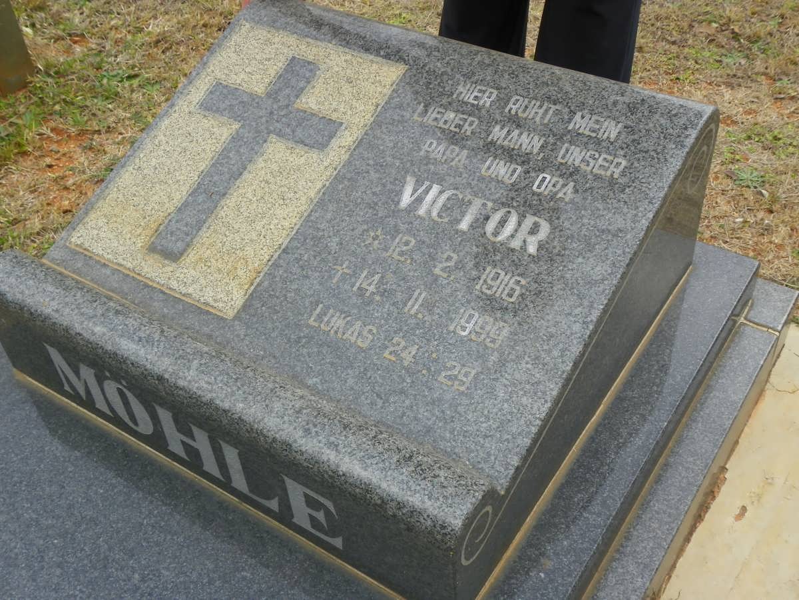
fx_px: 923
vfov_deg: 36.0
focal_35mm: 40
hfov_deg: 46.8
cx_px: 400
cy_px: 300
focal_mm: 7.1
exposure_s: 1/60
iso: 64
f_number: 3.2
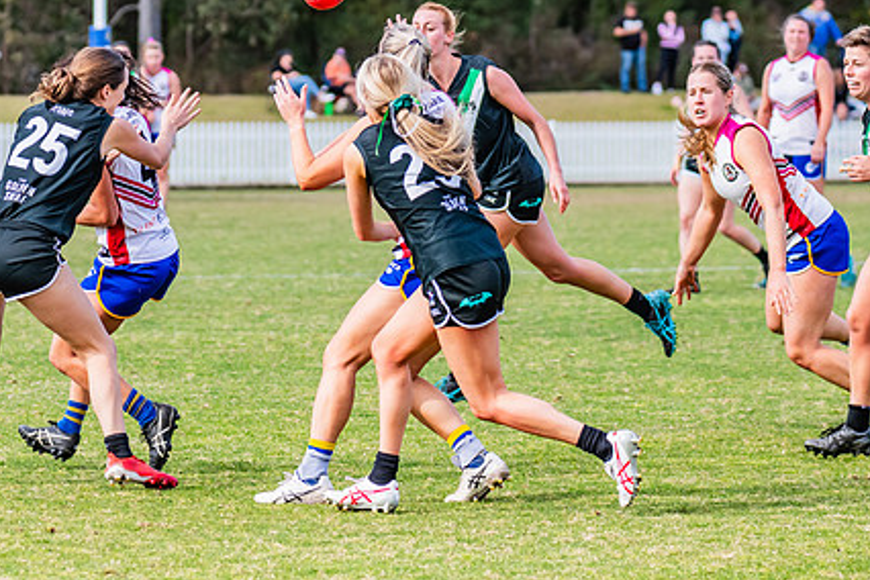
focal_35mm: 294
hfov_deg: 7.0
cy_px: 238
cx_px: 185
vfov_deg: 4.7
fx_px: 7104
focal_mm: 170
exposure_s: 1/1600
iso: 800
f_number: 5.6
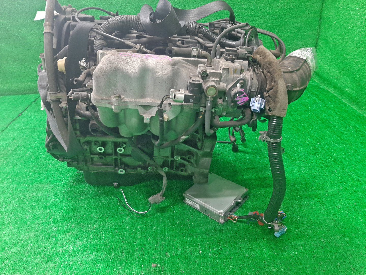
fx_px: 275
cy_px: 138
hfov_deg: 67.3
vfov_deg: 53.1
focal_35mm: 26
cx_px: 183
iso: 244
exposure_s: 1/50
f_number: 1.7
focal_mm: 3.93
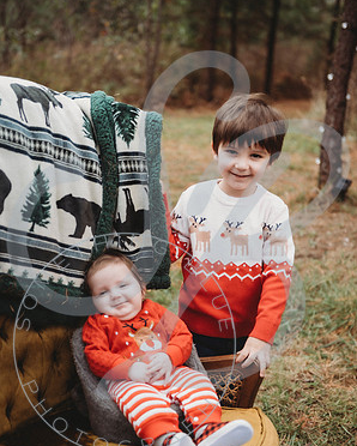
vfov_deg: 31.9
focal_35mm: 59
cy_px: 253
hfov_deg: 25.8
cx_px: 178
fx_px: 779
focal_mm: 52
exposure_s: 1/320
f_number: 2.8
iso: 100
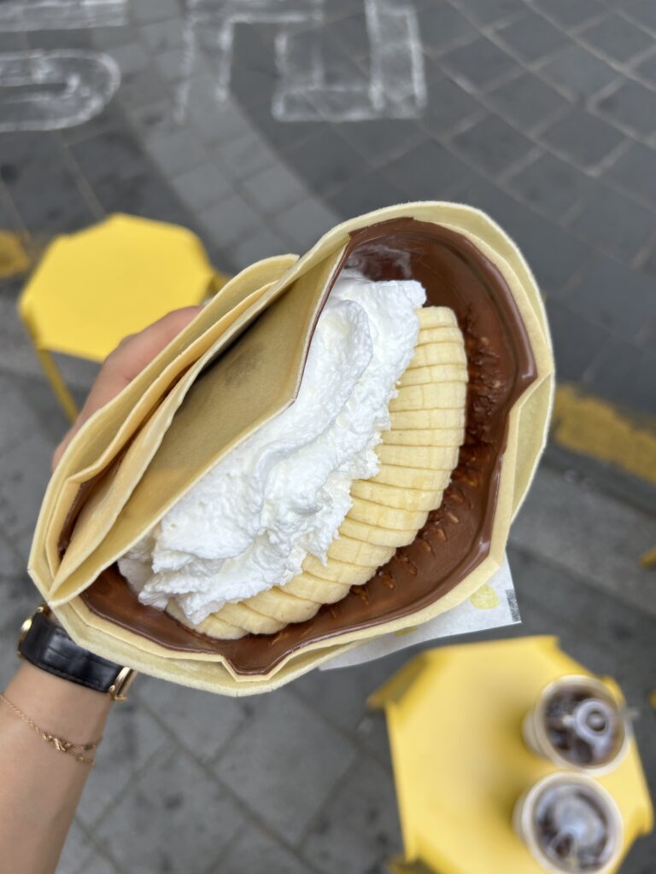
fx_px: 657
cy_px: 437
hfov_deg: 53.1
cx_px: 328
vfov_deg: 67.3
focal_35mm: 26
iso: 50
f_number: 1.5
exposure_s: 1/1669
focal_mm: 5.7
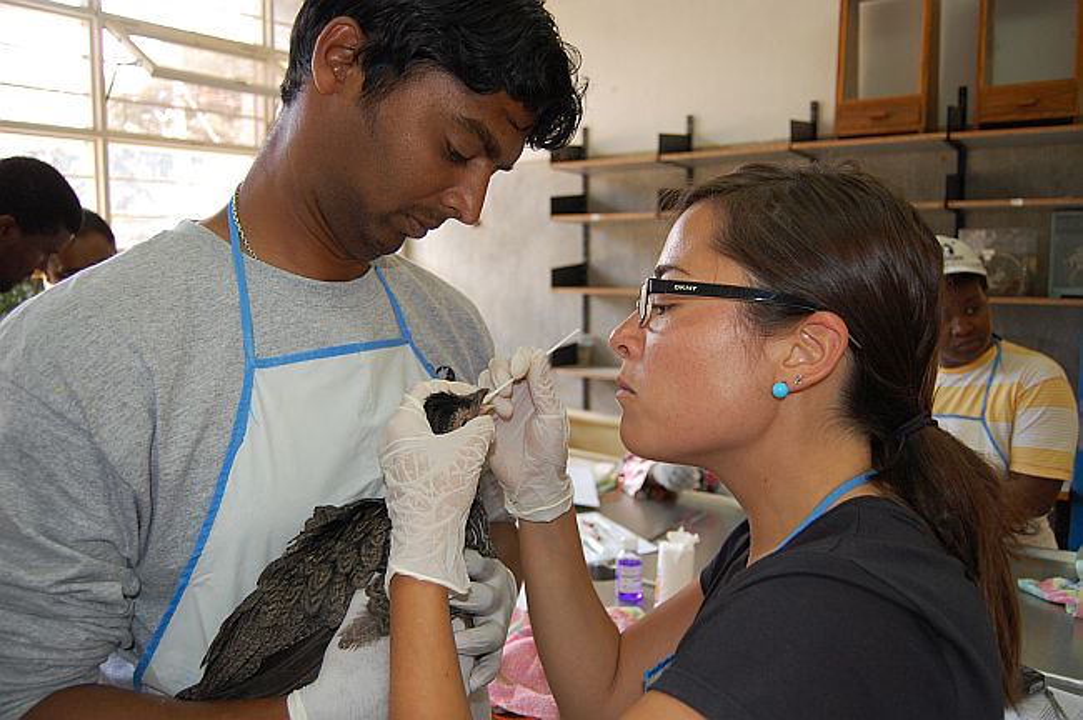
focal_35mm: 27
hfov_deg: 67.4
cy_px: 360
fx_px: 811
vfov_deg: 47.8
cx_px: 542
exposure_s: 1/60
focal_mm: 18
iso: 400
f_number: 3.5
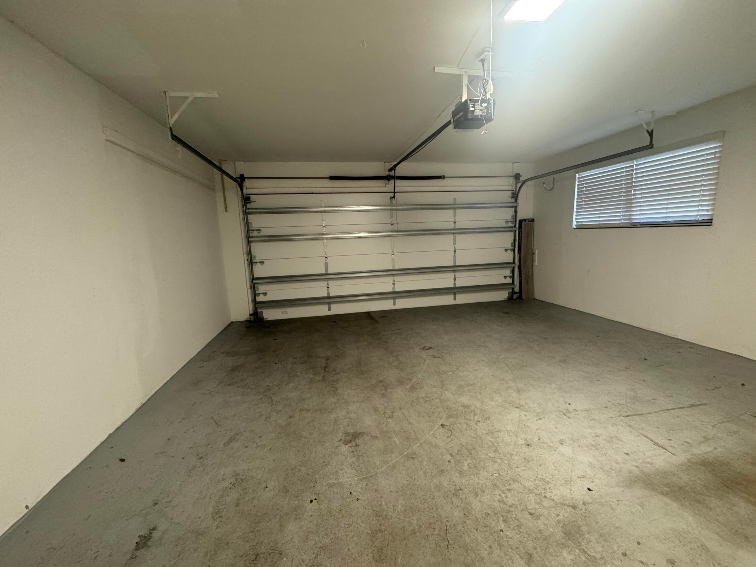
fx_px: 306
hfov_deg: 102.1
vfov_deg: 85.7
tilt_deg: -8.5
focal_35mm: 14
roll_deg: +2.1
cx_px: 378
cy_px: 284
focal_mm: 2.22
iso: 500
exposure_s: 1/60
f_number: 2.2
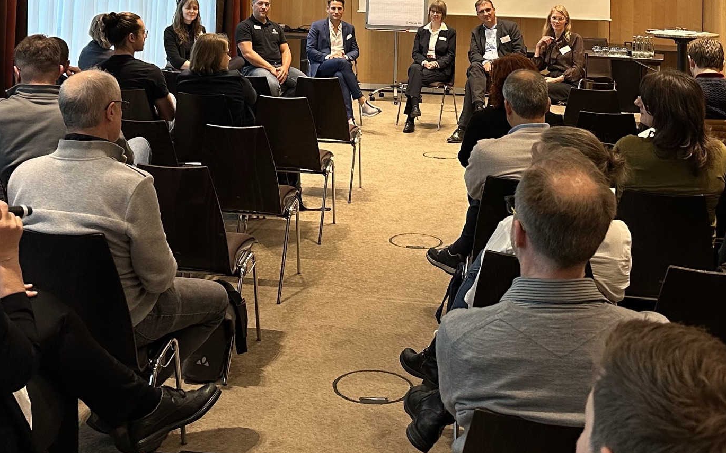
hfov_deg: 70.4
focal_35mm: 26
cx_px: 369
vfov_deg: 47.5
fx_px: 514
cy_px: 204
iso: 200
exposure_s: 1/50
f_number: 1.78
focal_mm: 6.86
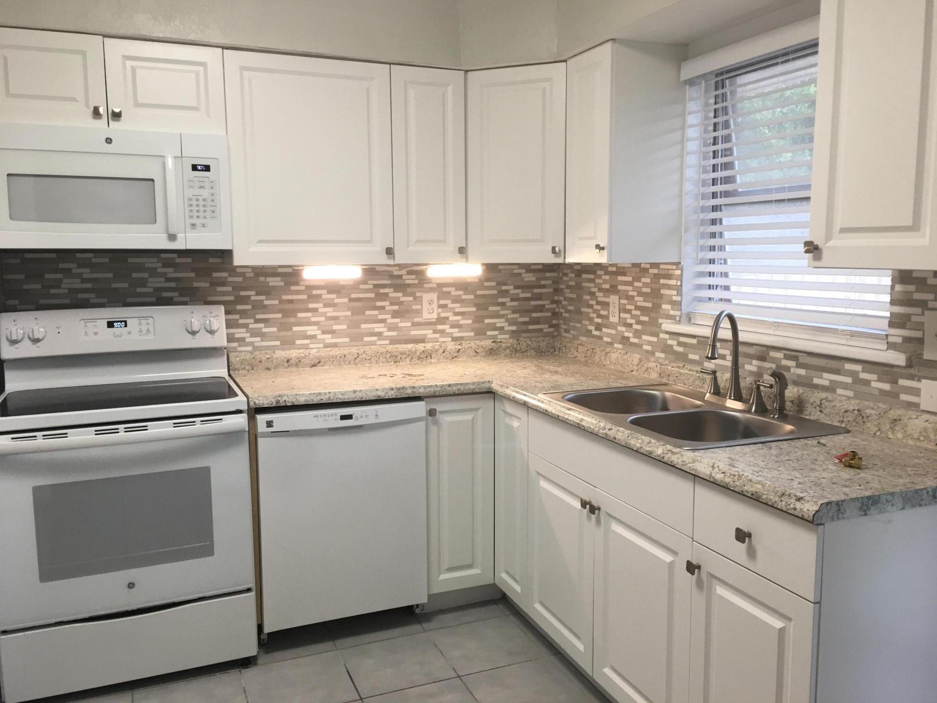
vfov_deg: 48.2
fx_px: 785
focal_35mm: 29
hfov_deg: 61.7
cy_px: 352
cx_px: 468
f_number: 2.2
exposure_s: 1/15
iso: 25
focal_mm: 4.15
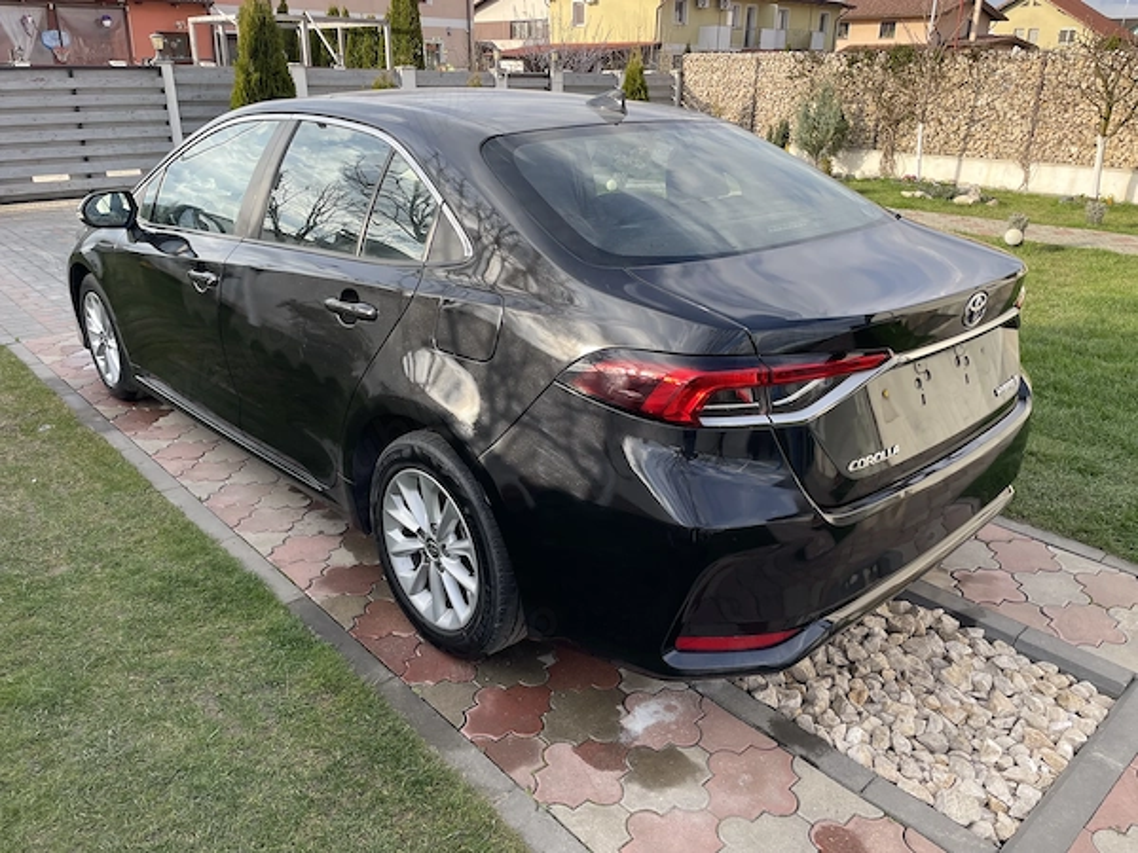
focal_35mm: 26
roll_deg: -0.5
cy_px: 426
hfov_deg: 67.3
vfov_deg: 53.1
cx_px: 569
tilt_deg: -21.3
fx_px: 855
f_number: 1.6
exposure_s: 1/569
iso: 32
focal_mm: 4.2
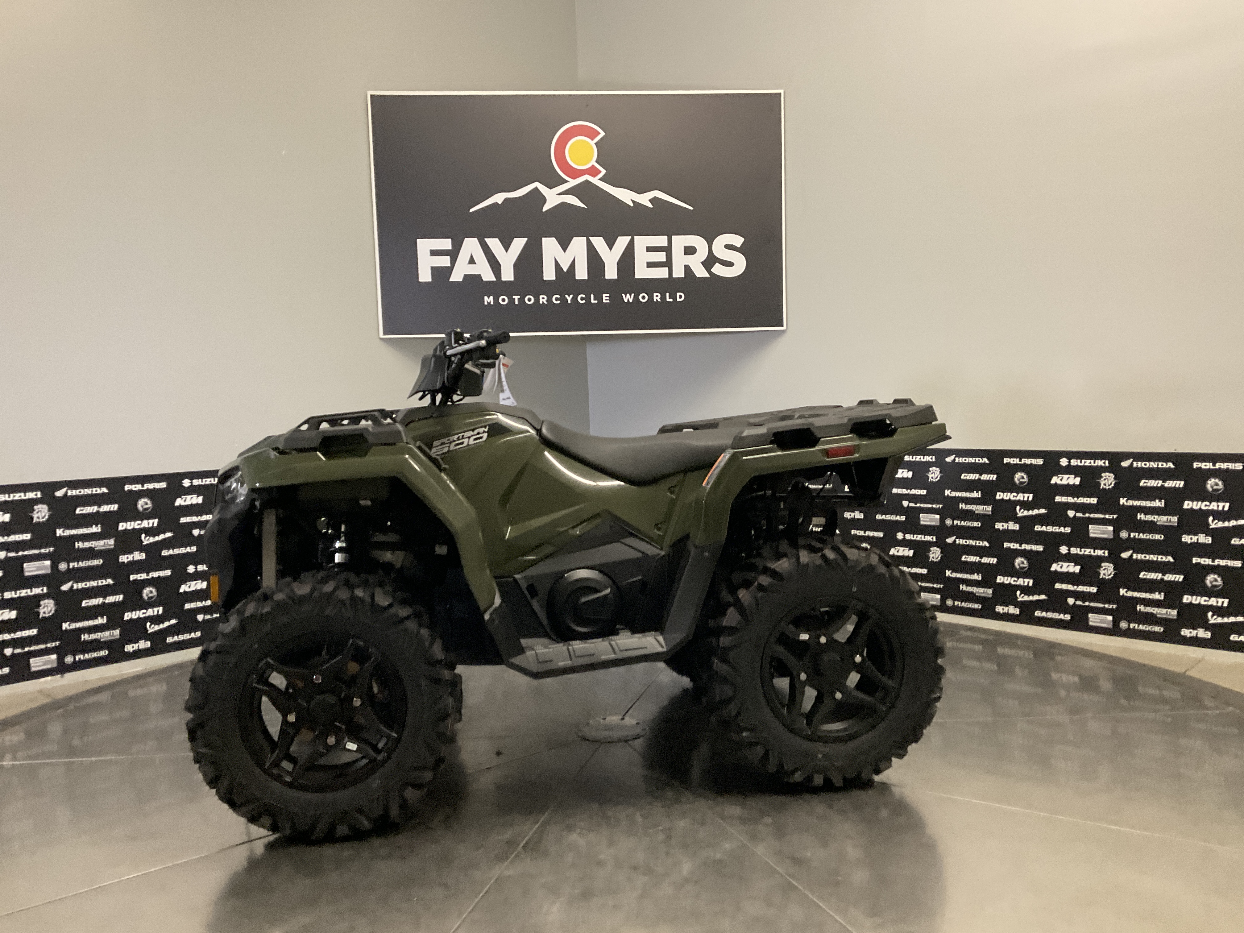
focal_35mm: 29
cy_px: 466
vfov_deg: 48.2
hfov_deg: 61.7
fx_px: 1042
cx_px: 622
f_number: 1.8
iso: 250
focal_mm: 3
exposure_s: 1/60
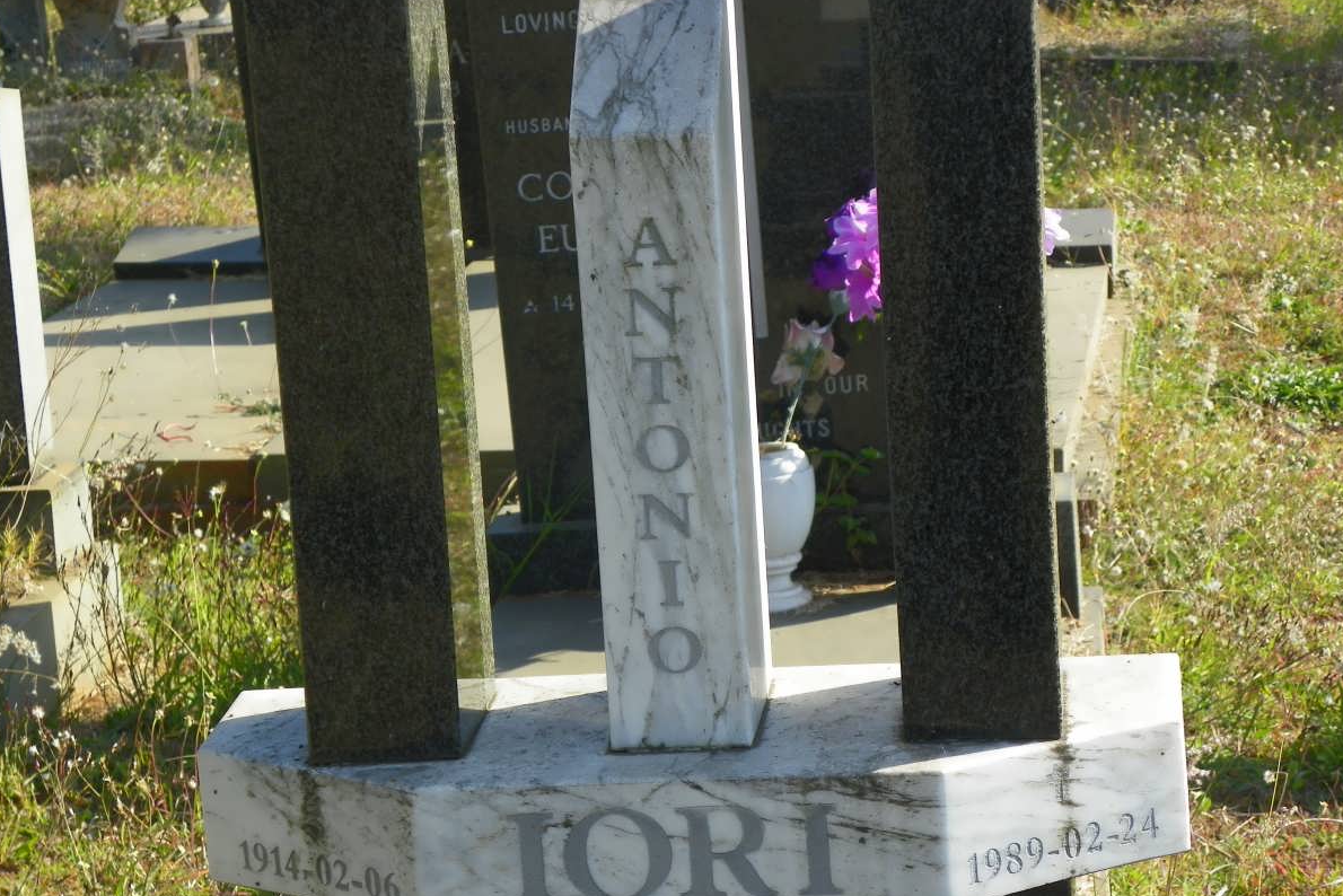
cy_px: 478
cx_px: 669
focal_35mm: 108
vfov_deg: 12.7
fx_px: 4030
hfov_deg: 18.9
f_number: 4
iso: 64
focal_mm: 18.3
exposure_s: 1/160
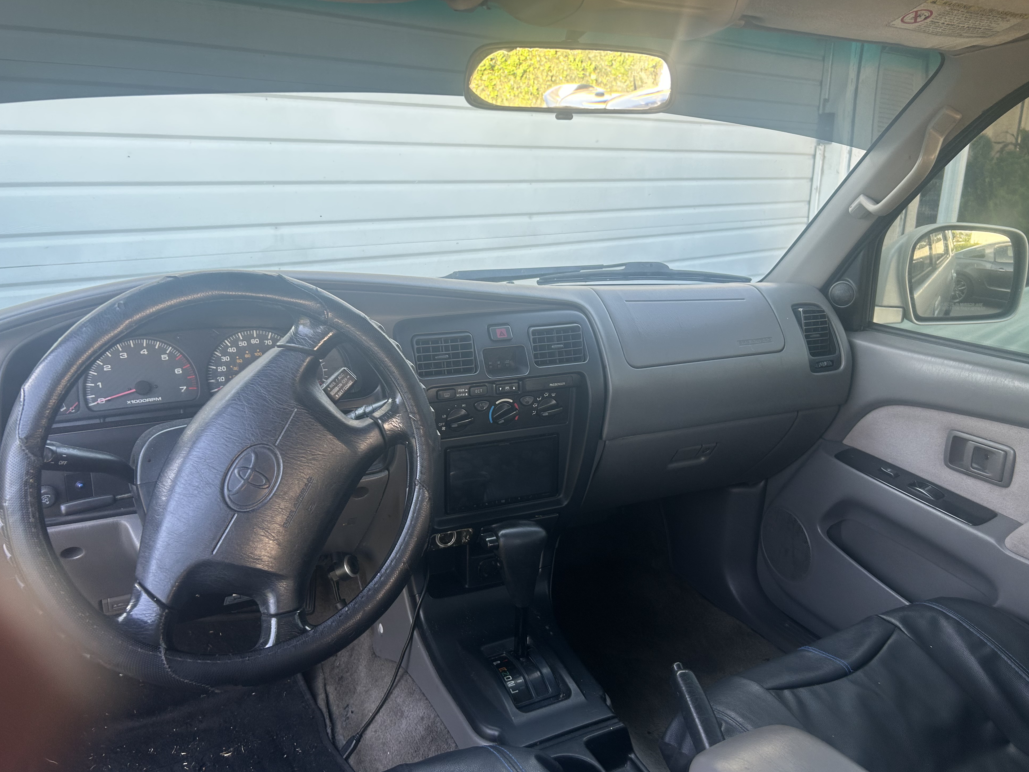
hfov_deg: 65.3
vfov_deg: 51.4
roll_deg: -0.6
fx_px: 803
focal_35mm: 27
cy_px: 389
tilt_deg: -15.2
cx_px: 531
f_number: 1.5
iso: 32
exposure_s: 1/128
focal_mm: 5.7
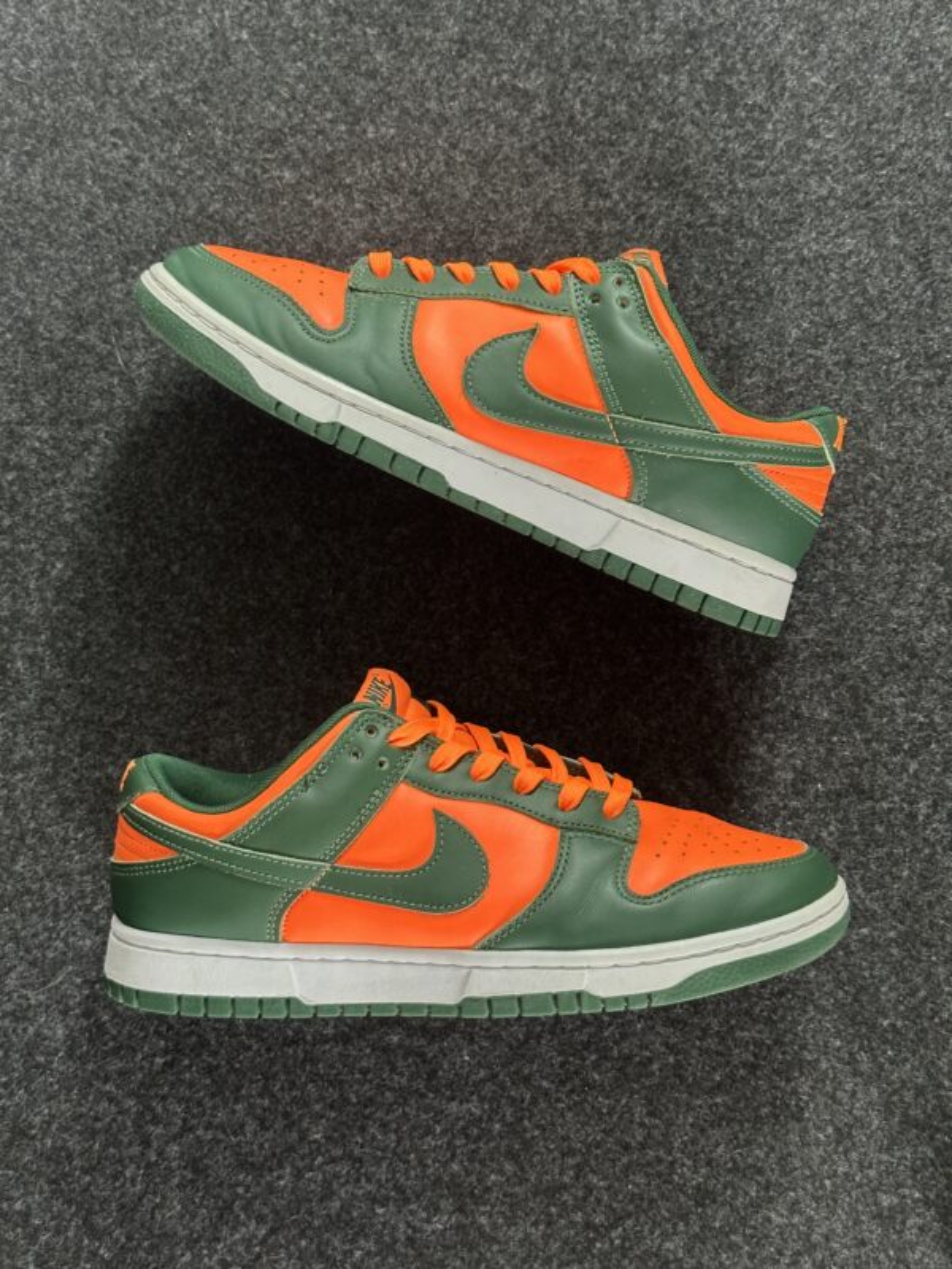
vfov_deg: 39.6
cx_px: 476
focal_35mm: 48
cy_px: 634
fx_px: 1759
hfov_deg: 30.3
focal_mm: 6.86
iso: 250
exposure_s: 1/33
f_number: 1.78
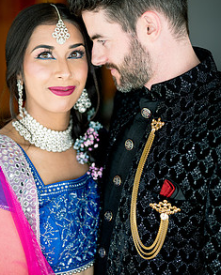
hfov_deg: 21.3
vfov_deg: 26.4
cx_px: 92
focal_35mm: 72
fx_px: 588
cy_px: 116
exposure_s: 1/320
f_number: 1.4
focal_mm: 50
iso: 320
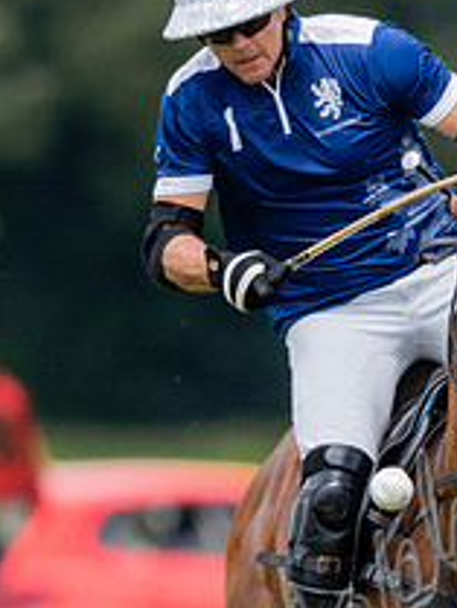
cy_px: 502
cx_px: 477
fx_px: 36207
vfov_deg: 1.0
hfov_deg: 0.7
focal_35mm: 2059
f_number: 4
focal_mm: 500
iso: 400
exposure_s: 1/2000
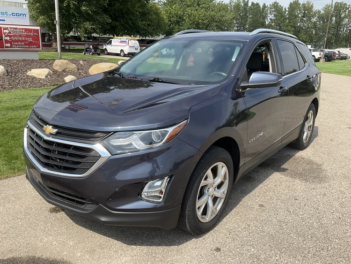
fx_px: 294
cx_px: 176
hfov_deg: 61.6
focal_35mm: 29
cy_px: 132
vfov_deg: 48.3
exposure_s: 1/1195
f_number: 1.8
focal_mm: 3
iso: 25
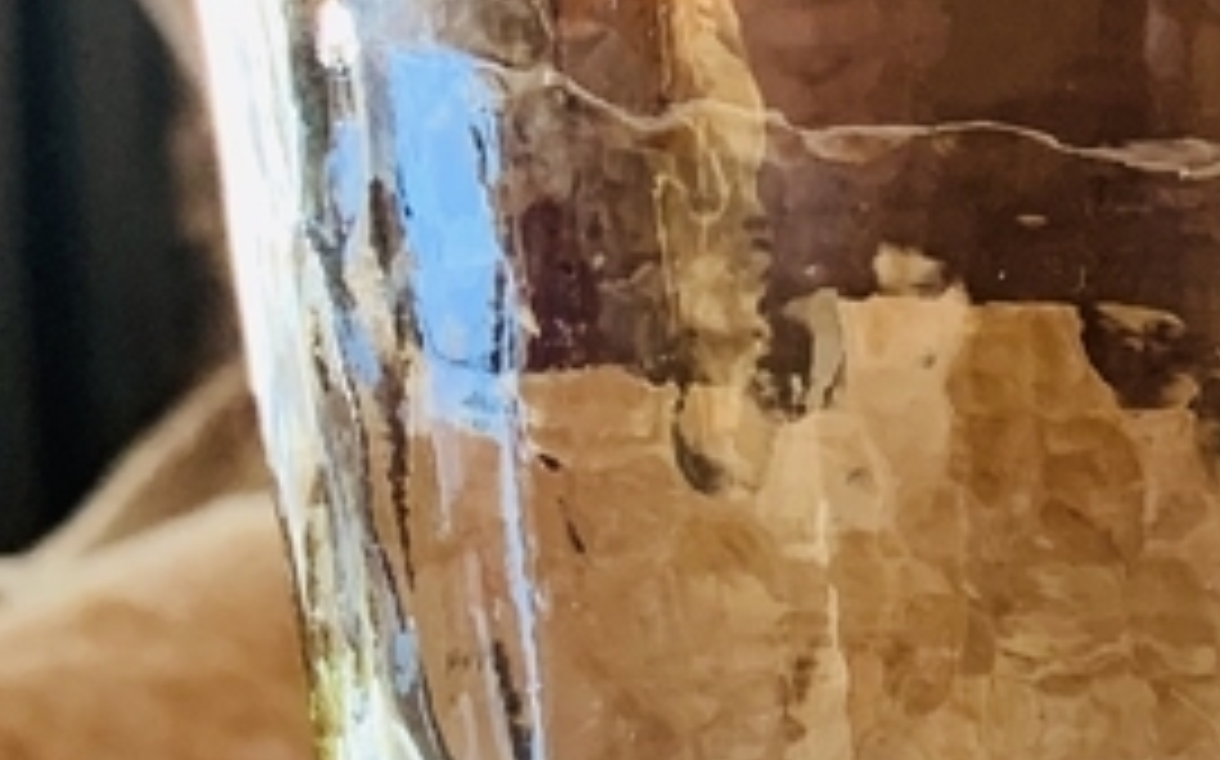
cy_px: 971
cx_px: 2422
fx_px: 4054
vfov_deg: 10.5
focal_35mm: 122
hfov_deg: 14.3
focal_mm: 4.25
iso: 100
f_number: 1.8
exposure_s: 1/88
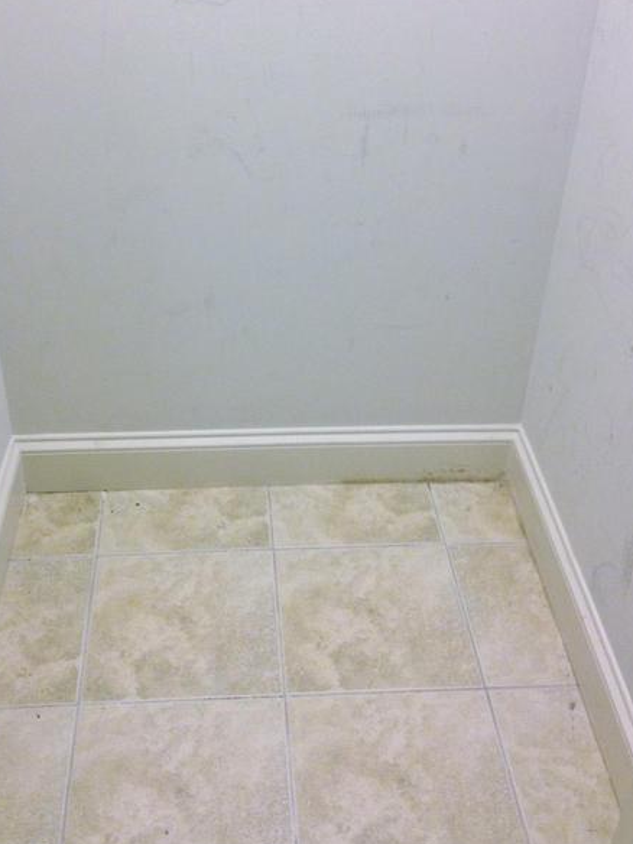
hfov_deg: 31.5
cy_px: 353
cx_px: 285
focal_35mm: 46
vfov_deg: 41.1
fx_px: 1122
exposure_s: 1/20
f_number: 2.4
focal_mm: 4.28
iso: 100
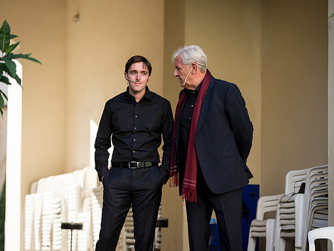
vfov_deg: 10.1
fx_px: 1418
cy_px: 125
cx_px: 187
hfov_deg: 13.4
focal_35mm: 147
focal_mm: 135
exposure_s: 1/1000
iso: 500
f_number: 8
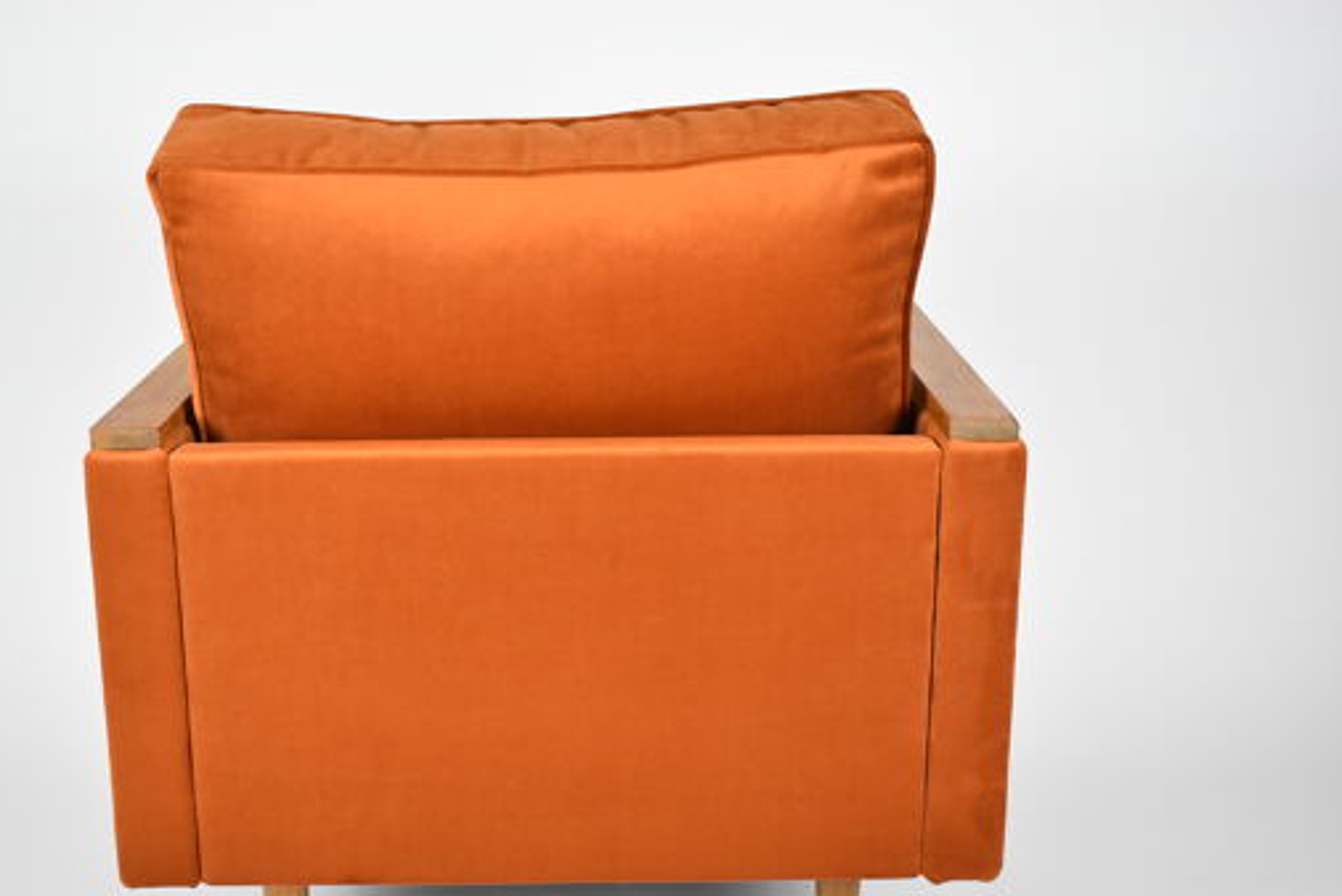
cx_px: 581
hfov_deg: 38.4
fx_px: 1924
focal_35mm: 52
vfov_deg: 26.2
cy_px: 516
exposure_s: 1/125
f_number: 4.2
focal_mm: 29
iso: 1600
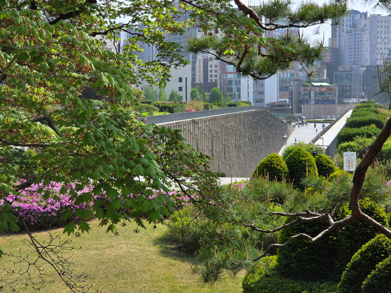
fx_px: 779
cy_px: 146
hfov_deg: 28.2
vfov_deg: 21.3
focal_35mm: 69
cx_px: 196
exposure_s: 1/914
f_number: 2.4
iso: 25
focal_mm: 7
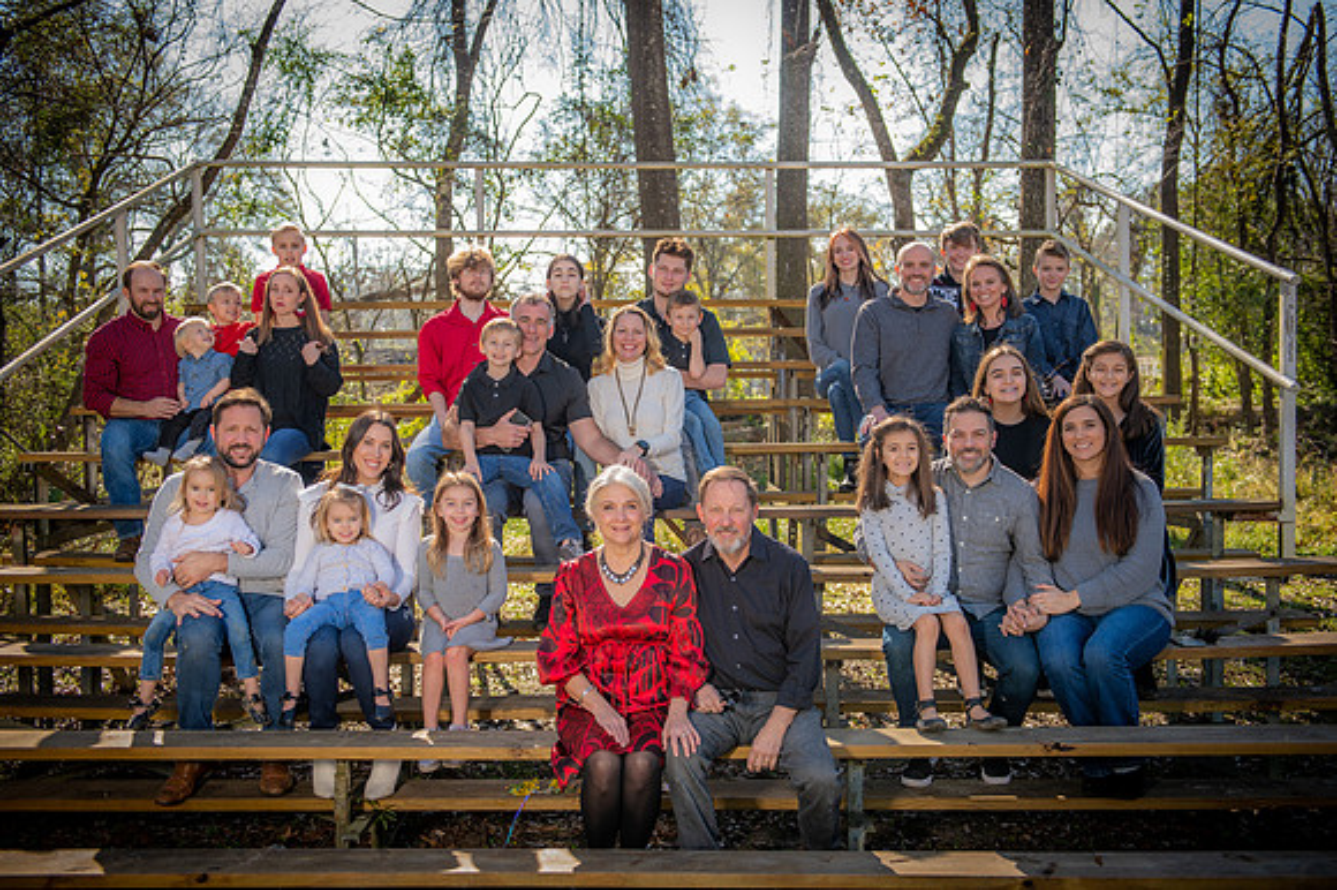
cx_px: 668
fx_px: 1410
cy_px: 445
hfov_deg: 50.7
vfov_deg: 35.0
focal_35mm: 38
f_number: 3.5
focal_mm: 38
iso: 50
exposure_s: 1/250
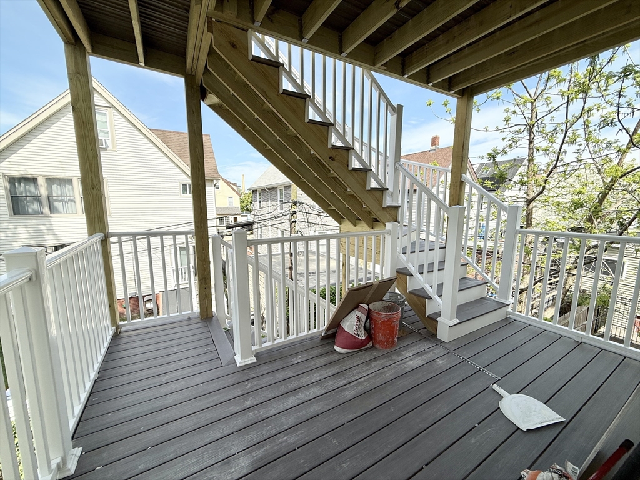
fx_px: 259
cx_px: 320
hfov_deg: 102.1
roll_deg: -0.3
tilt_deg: -7.9
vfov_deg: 85.7
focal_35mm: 14
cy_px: 240
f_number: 2.2
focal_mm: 2.22
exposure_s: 1/1125
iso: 50
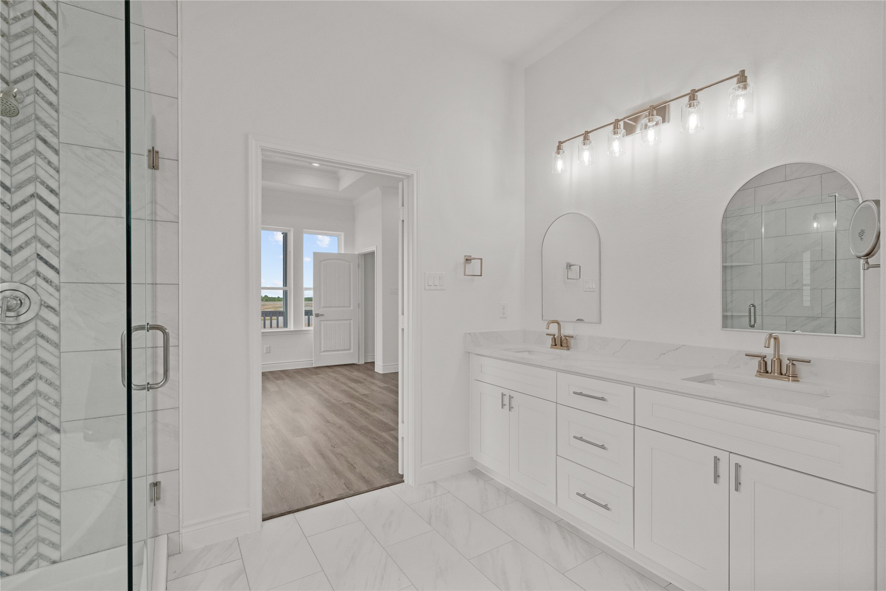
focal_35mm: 16
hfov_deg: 96.7
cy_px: 296
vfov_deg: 73.7
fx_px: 394
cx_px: 443
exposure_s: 1/80
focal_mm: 16
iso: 2000
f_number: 10
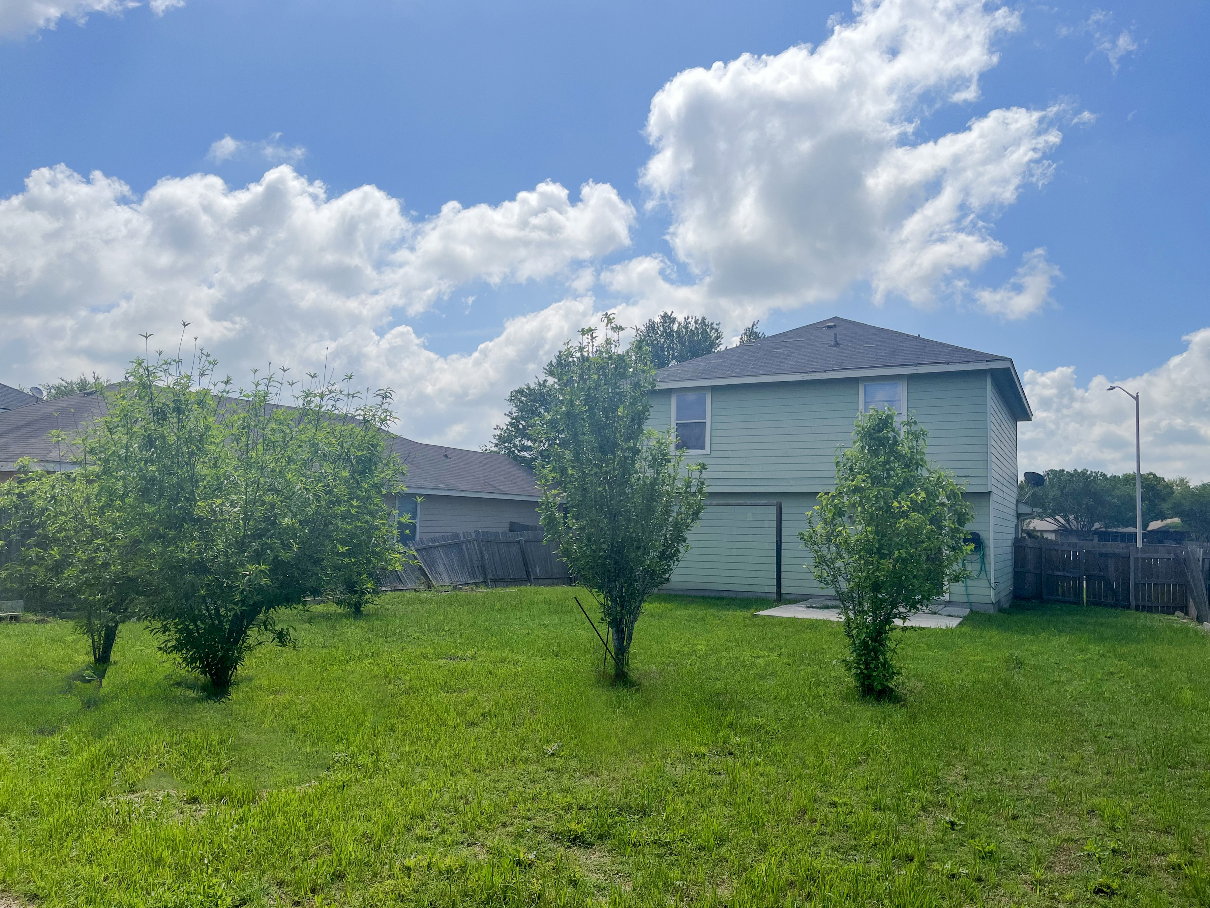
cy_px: 454
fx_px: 909
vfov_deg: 53.1
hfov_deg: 67.3
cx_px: 605
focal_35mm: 26
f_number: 1.6
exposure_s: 1/9091
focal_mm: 5.1
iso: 50
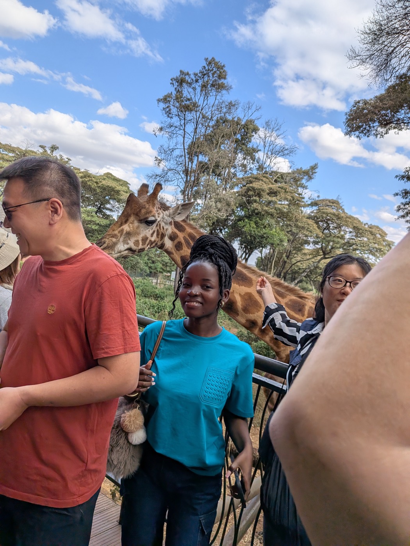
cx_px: 205
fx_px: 379
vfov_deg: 71.6
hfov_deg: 56.8
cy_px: 273
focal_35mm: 24
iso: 30
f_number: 1.7
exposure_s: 1/867
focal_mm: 4.53
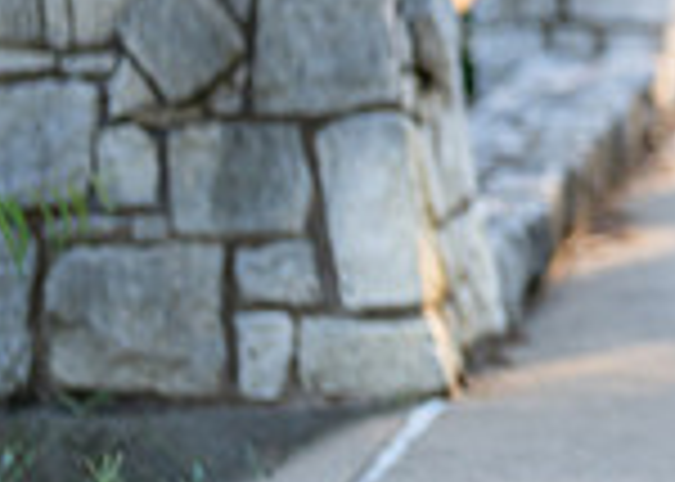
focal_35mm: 249
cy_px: -68
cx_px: 1208
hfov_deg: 7.8
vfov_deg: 5.8
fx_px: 4771
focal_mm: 50
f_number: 1.2
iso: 250
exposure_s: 1/1250
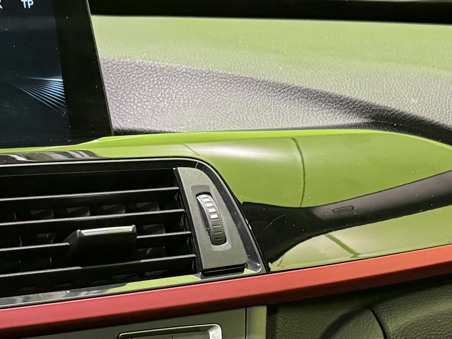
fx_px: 1215
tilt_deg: -20.4
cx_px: 281
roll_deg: -0.8
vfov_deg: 15.4
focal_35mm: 93
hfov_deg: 21.0
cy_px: 391
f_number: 1.78
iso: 800
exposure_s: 1/33
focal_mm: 6.76
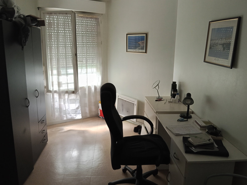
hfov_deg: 65.3
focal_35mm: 27
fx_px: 193
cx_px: 124
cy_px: 92
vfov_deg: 51.4
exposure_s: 1/50
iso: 400
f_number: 1.8
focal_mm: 3.98
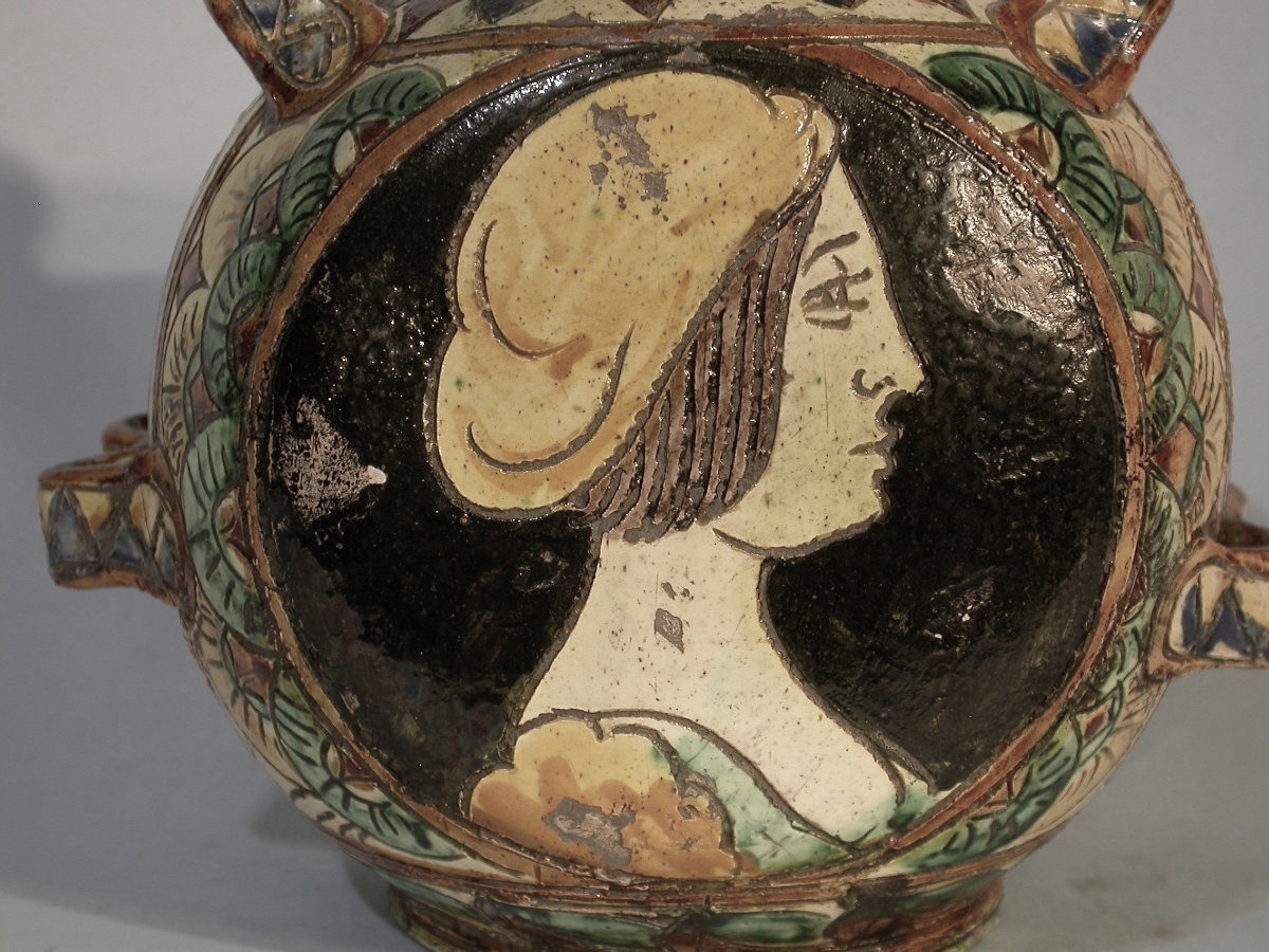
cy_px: 476
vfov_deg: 20.7
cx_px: 634
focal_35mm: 71
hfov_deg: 27.4
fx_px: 2603
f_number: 3.3
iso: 100
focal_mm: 14.7
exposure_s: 1/16.2
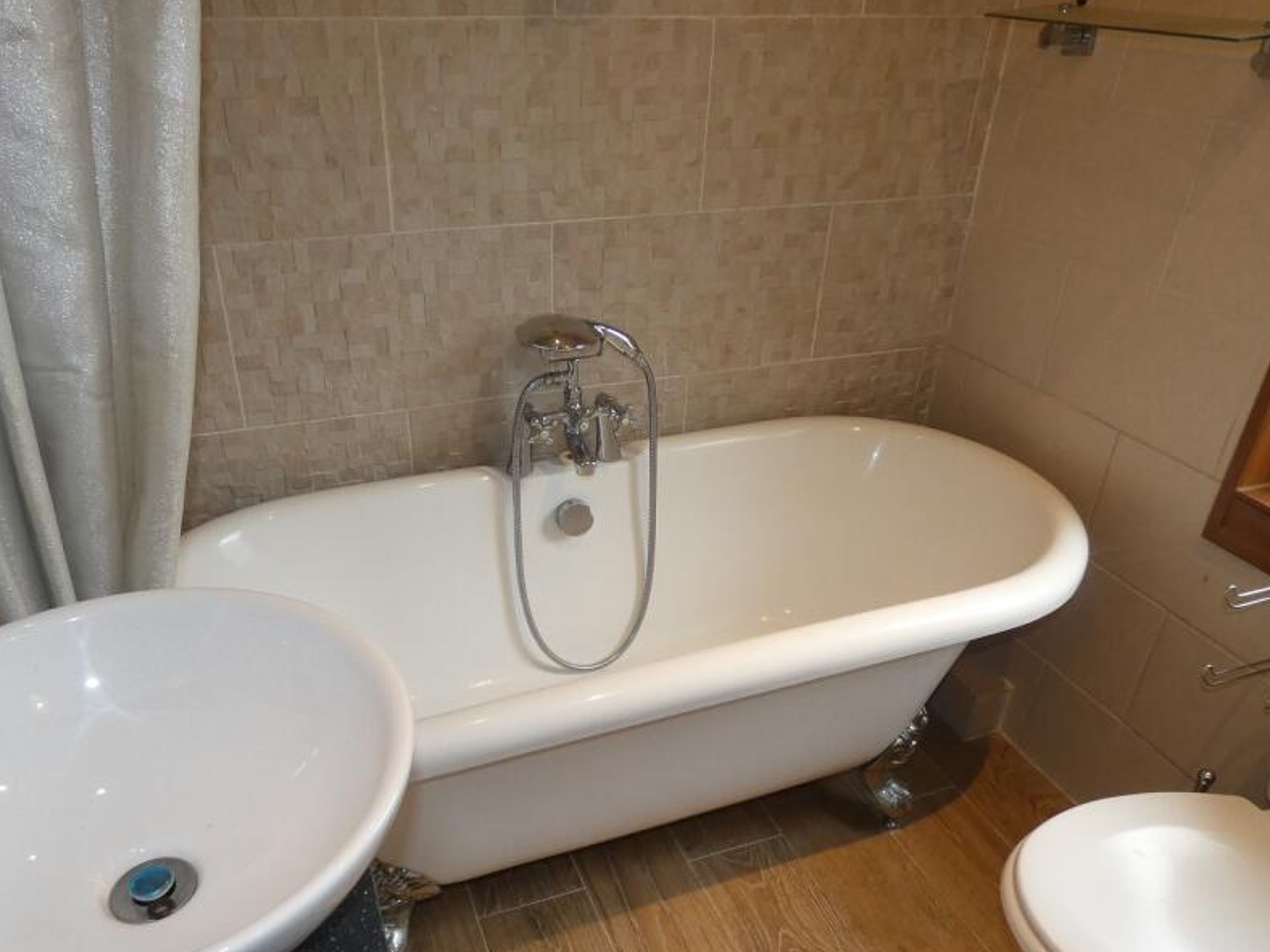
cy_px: 572
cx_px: 579
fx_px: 954
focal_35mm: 26
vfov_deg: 52.7
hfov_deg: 67.2
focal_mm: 3.6
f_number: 2.8
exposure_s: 1/60
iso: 200
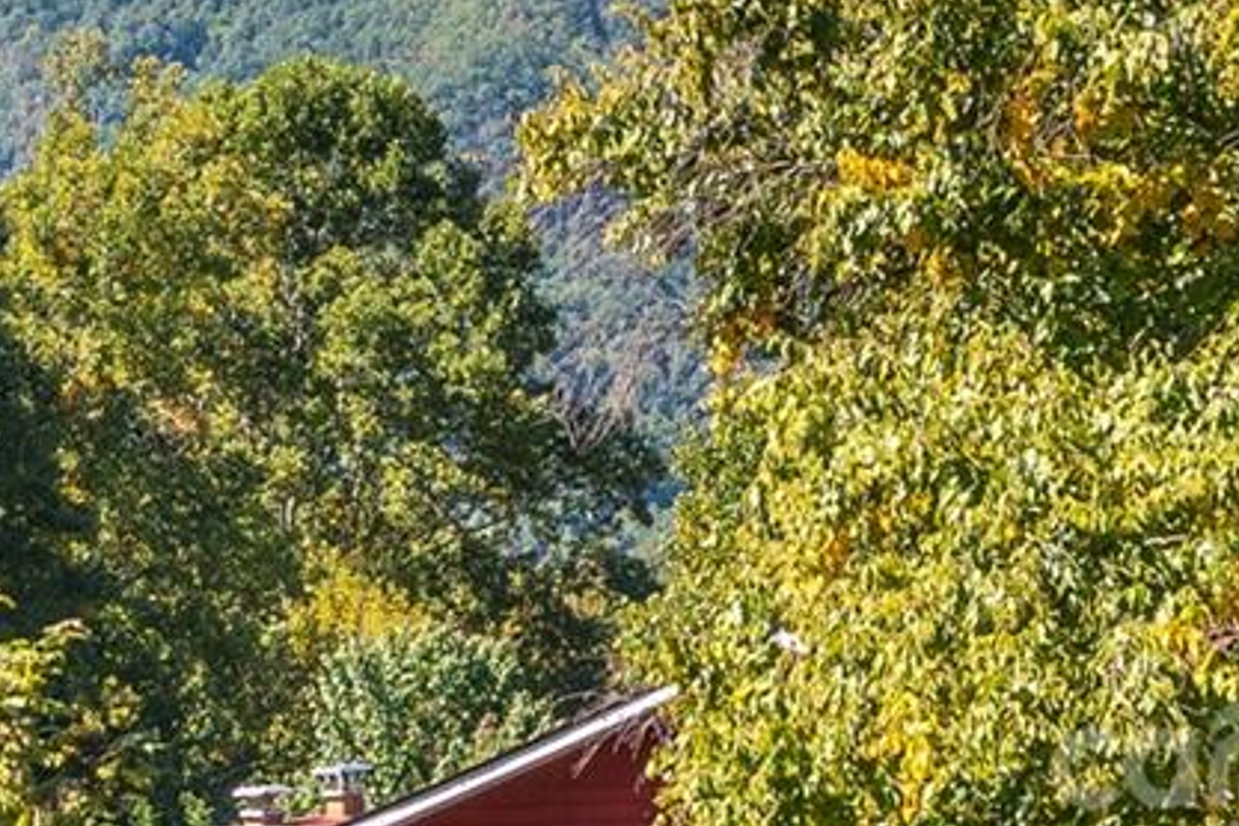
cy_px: -108
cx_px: 362
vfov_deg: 15.4
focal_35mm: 86
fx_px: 2960
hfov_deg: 23.5
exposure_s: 1/400
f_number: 7.1
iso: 250
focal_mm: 35
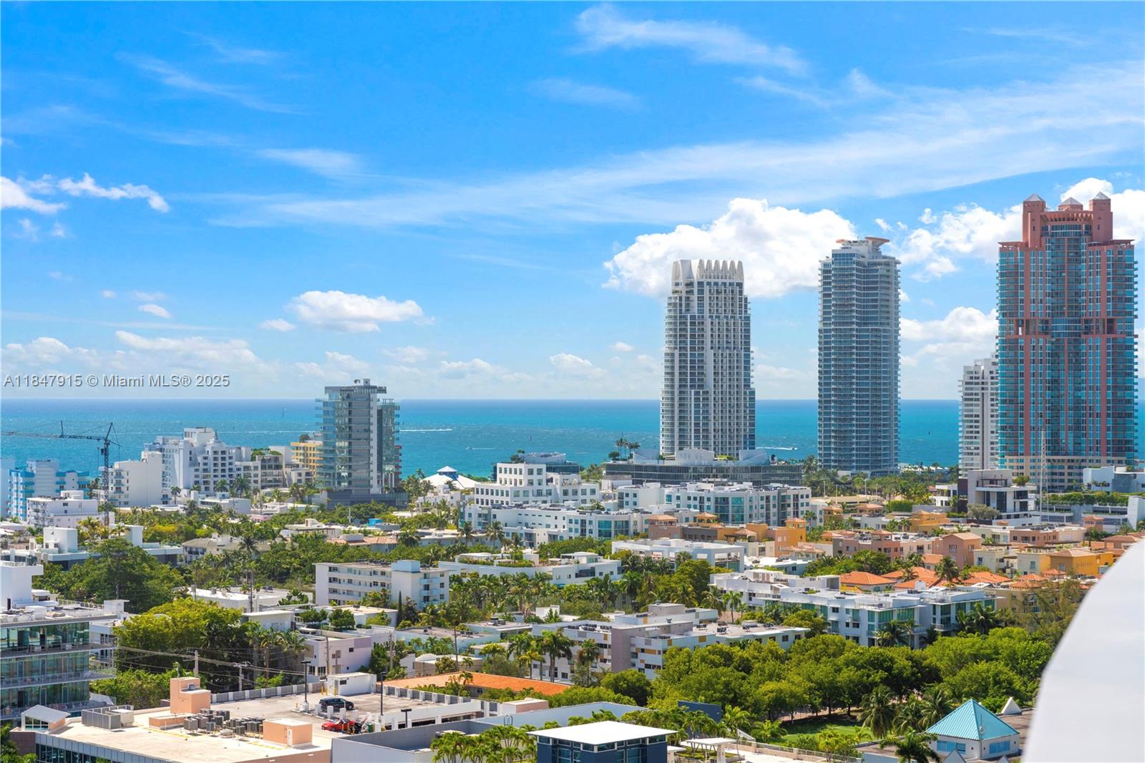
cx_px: 572
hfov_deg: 28.8
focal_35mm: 70
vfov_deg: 19.4
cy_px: 382
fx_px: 2226
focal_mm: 70
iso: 100
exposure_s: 1/400
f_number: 8
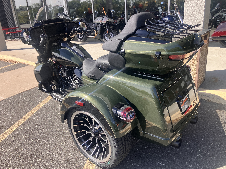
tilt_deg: -19.7
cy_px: 84
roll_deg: +4.0
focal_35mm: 28
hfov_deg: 63.4
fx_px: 183
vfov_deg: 49.7
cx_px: 113
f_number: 1.8
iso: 32
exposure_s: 1/558
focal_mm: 3.99
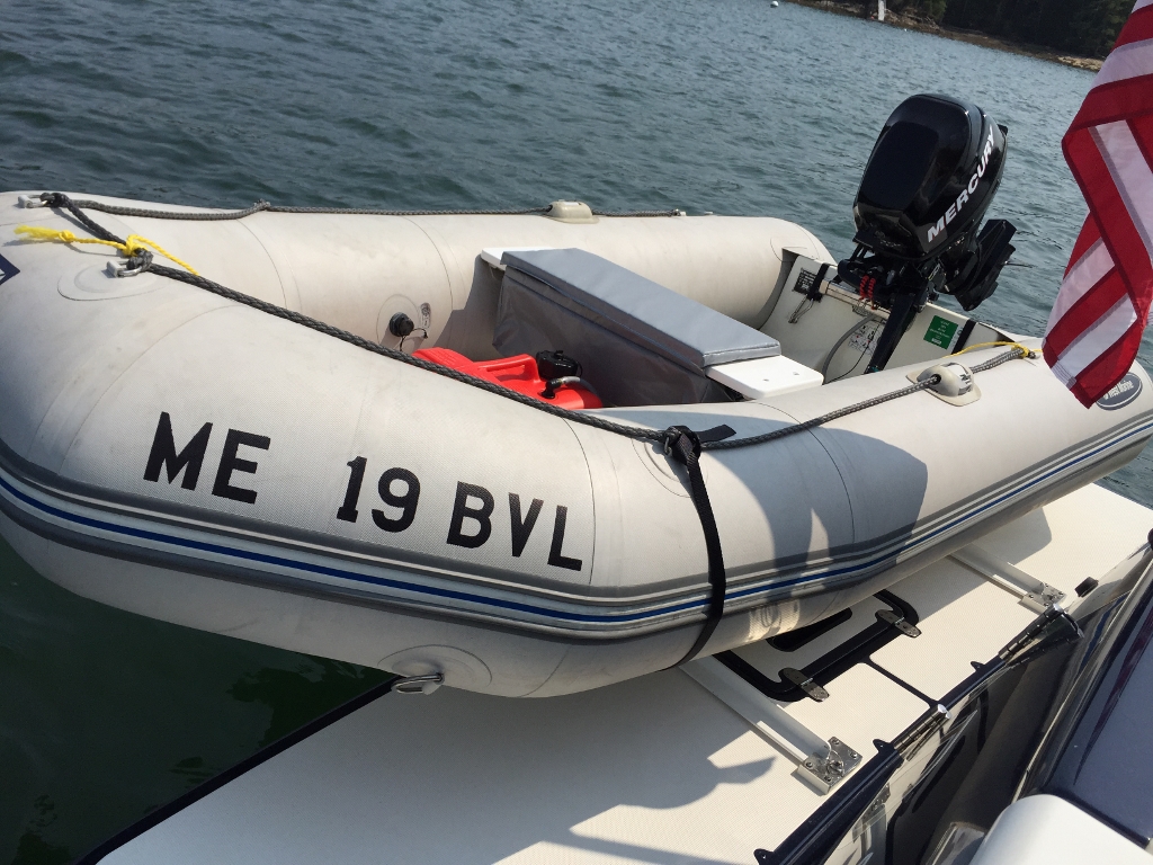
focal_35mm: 29
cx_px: 576
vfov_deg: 48.2
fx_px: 966
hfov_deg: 61.7
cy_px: 432
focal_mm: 4.15
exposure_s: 1/4405
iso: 32
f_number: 2.2
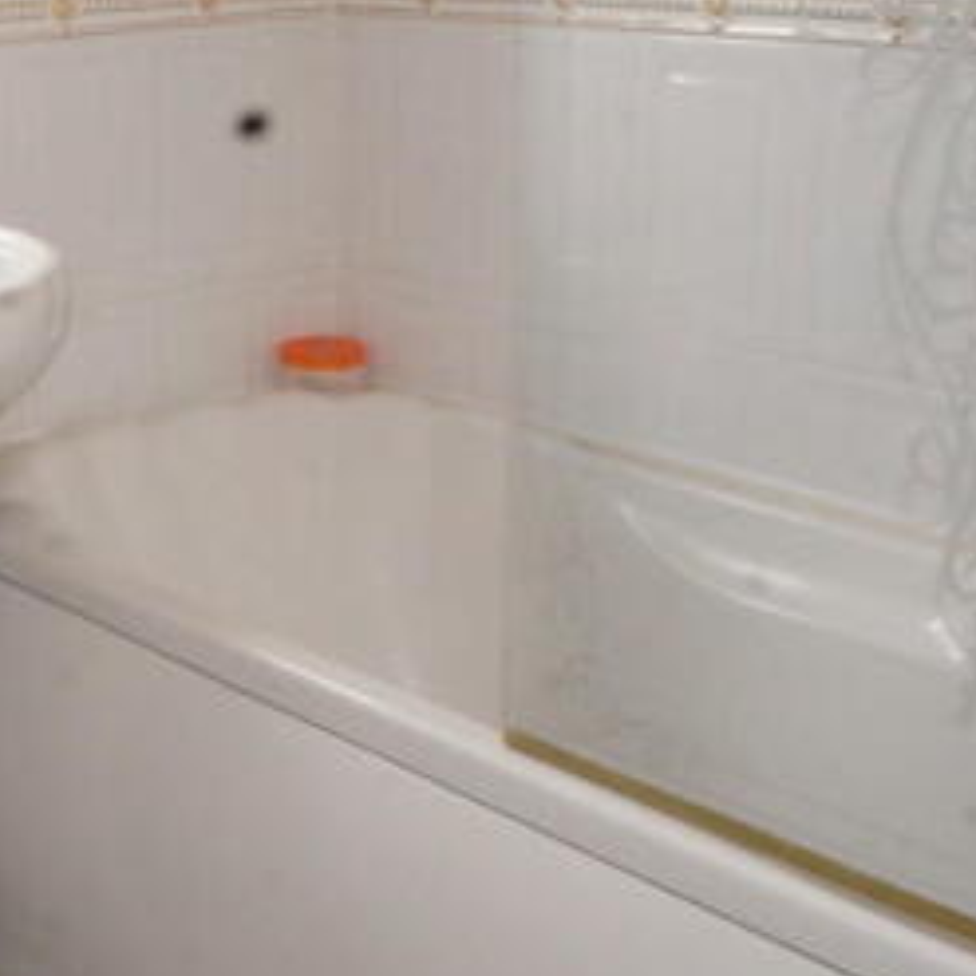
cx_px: 20
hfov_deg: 26.8
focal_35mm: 61
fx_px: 1946
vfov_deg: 28.1
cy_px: 593
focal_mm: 18
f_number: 16
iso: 1600
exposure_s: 1/60
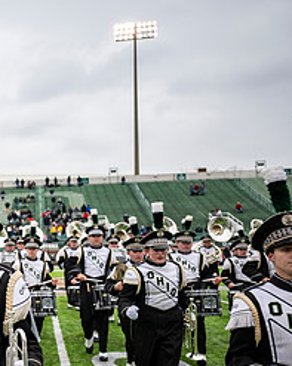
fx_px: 574
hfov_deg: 23.7
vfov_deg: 35.2
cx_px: -126
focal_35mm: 53
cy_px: 235
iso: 100
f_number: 2.8
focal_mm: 24
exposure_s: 1/500
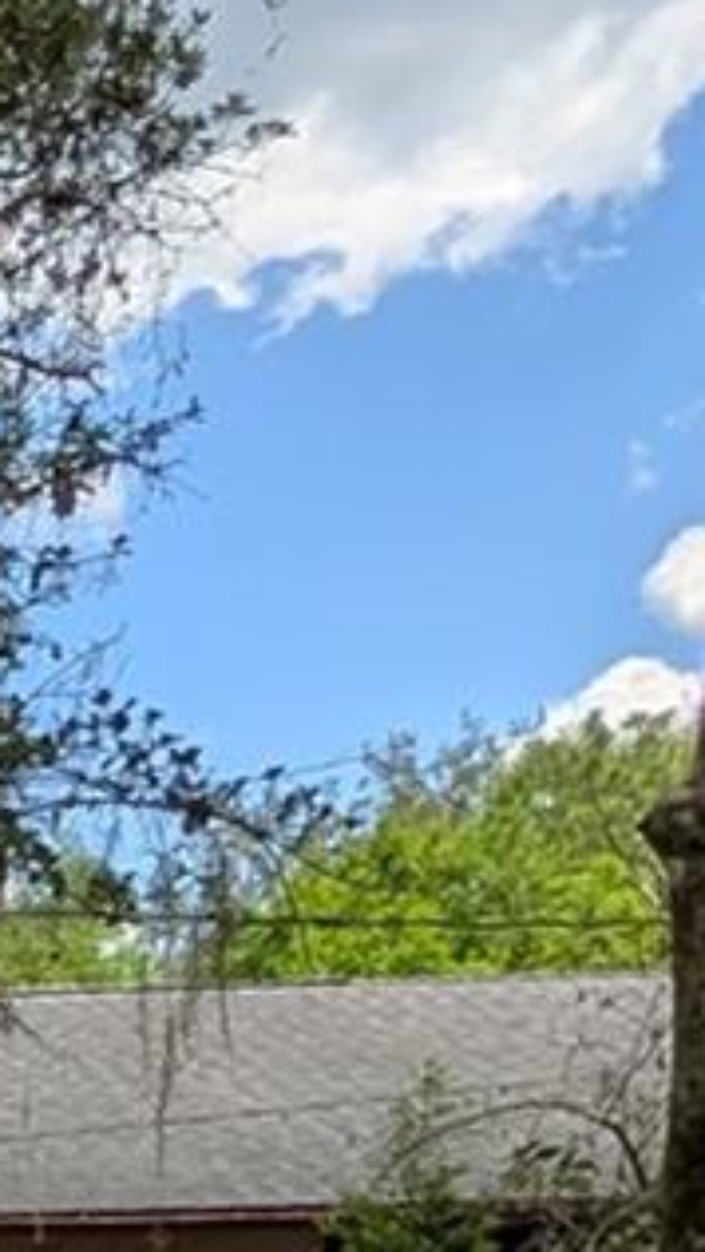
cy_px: 1731
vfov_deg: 26.0
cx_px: -1335
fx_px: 2191
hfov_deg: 11.6
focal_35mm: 66
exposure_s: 1/1949
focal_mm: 2.02
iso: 38
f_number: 1.7
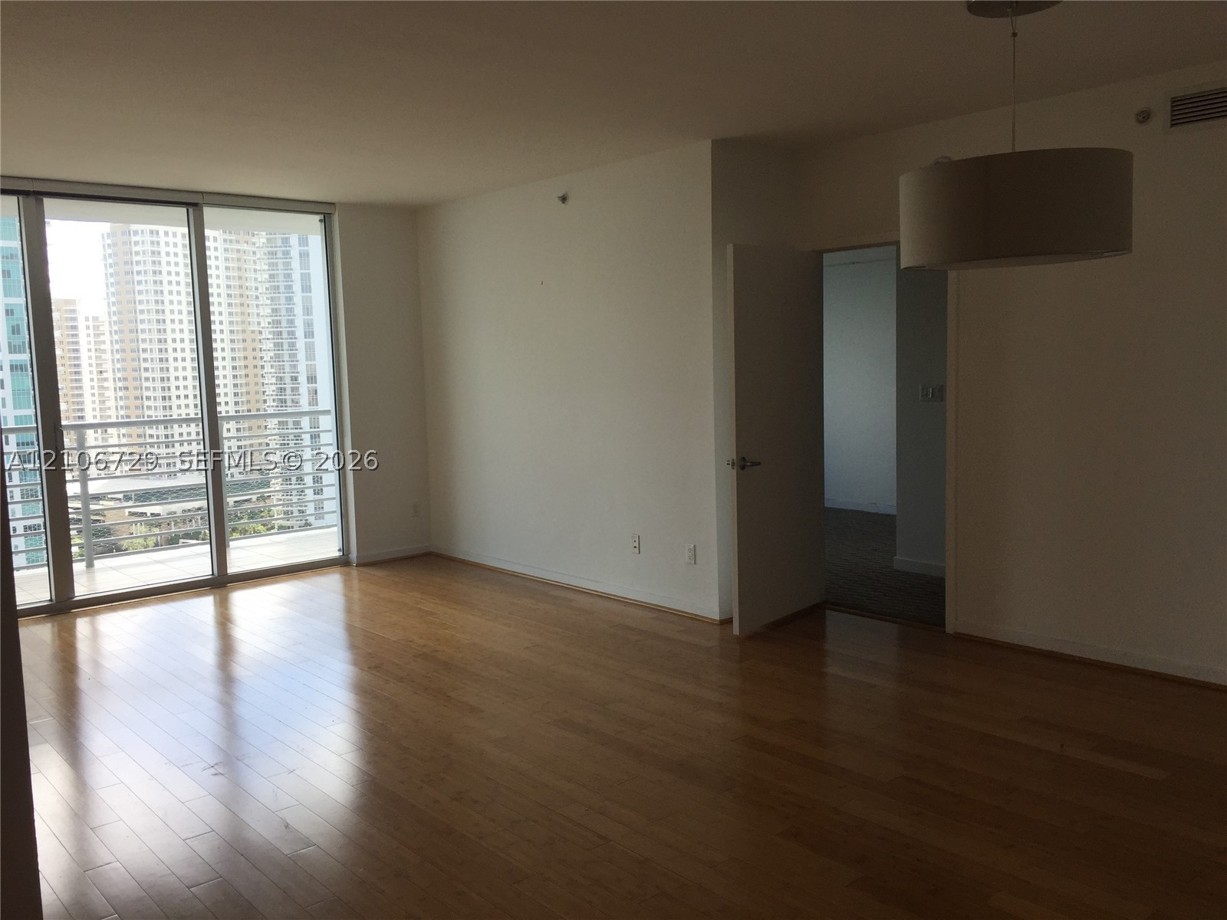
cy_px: 460
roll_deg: +1.4
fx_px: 1028
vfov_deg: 48.2
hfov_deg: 61.7
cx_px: 614
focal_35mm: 29
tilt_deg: -5.3
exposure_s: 1/363
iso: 32
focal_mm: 4.15
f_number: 2.2
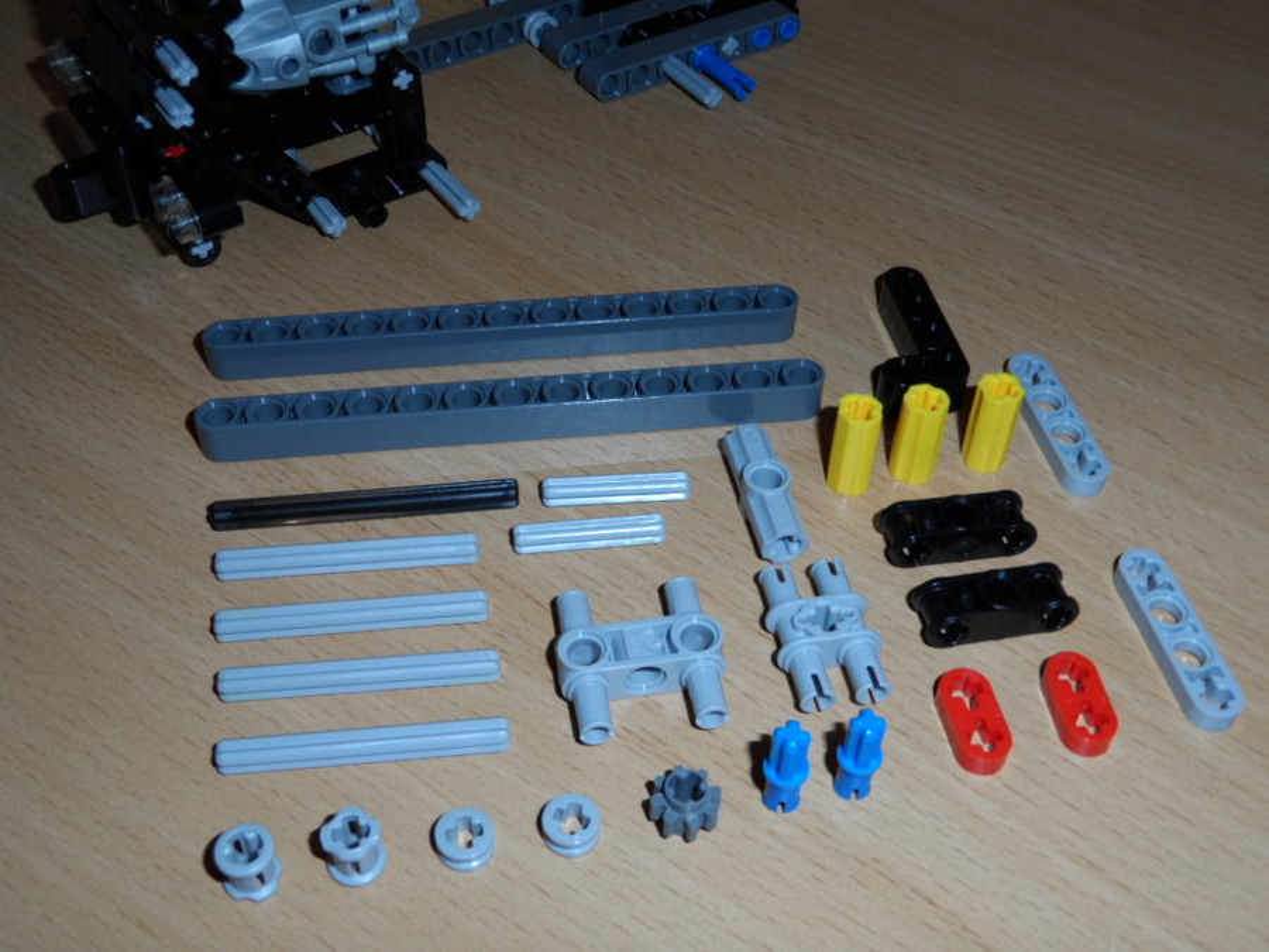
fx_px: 1503
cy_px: 476
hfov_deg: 45.8
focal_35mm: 41
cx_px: 634
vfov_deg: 35.1
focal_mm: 6.8
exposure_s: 1/45
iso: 100
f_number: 3.7
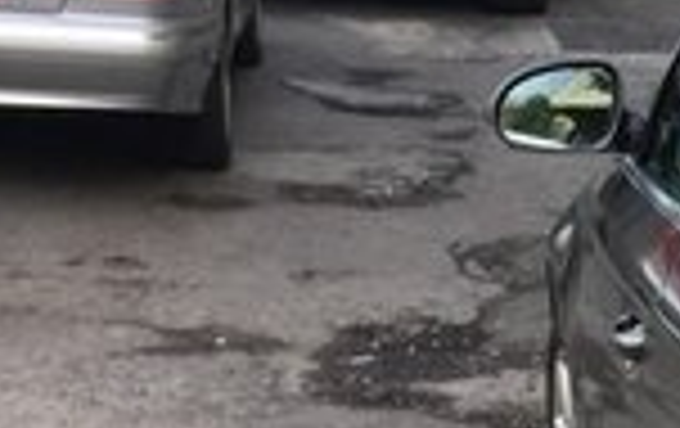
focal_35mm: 134
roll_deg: -3.9
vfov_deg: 9.5
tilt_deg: -18.8
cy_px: 696
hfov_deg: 12.9
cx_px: 1482
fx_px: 2488
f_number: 2.2
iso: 25
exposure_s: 1/129
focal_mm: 4.15
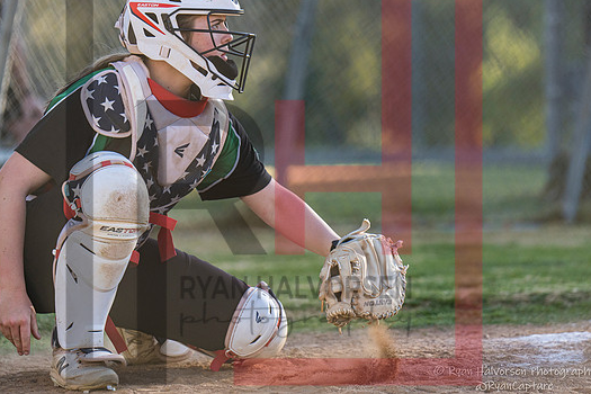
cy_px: 121
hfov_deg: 8.2
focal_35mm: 252
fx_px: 4137
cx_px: 302
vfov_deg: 5.5
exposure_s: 1/2500
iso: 640
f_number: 2.8
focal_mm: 173
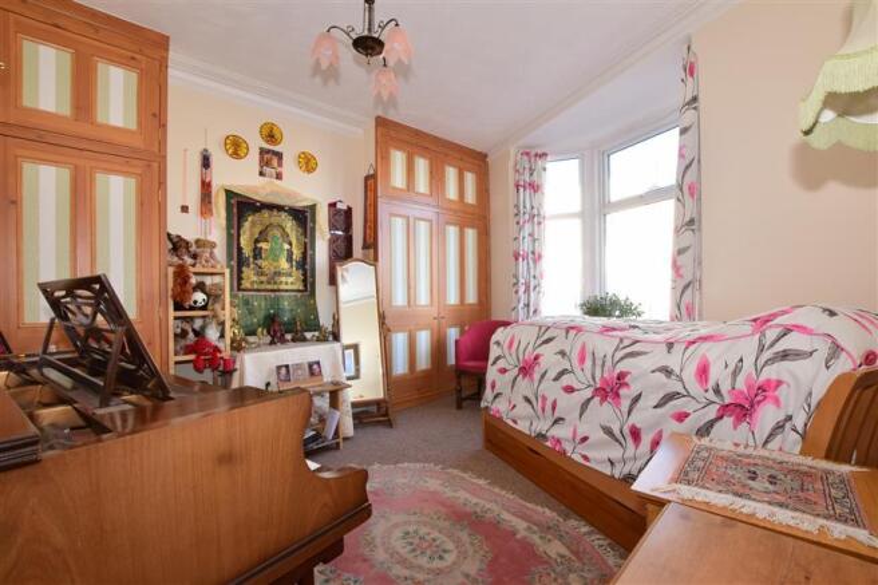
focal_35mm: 15
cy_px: 292
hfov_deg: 100.4
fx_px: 366
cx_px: 439
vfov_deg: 77.3
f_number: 18
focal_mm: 10
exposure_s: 1/10
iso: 400
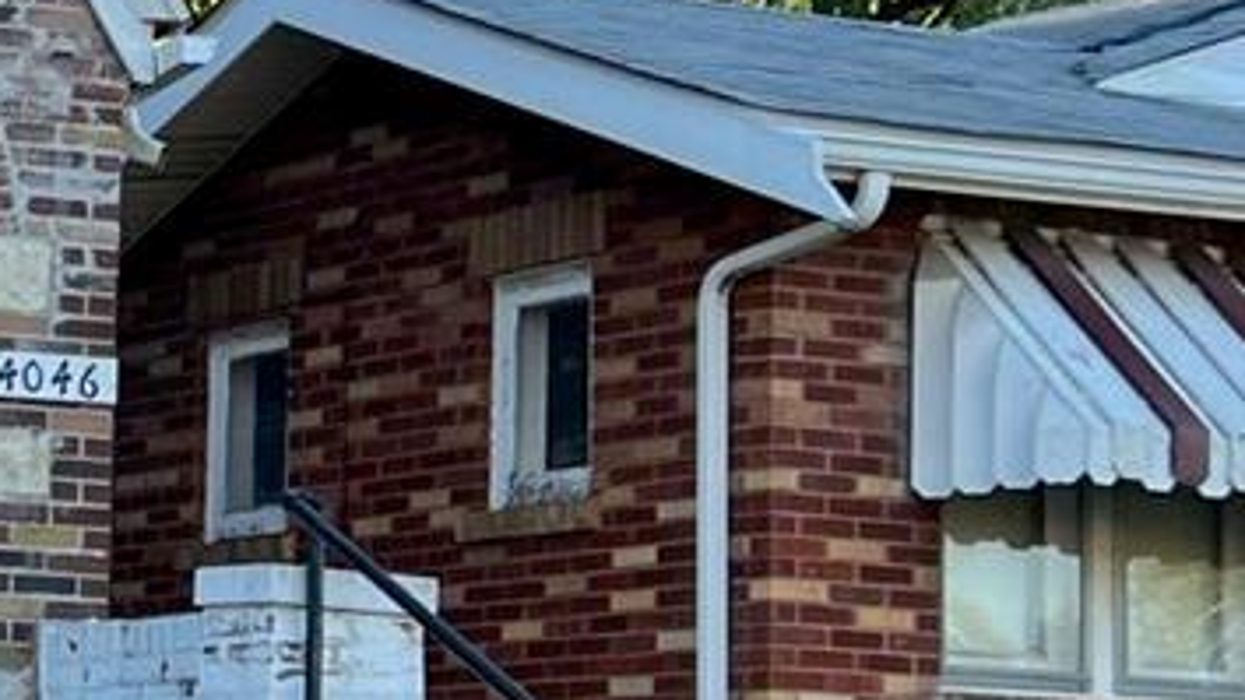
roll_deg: -1.8
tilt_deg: +5.5
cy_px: 485
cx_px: -921
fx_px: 4225
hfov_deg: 14.8
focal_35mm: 128
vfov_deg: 9.5
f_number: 1.5
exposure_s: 1/547
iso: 50
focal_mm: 5.7
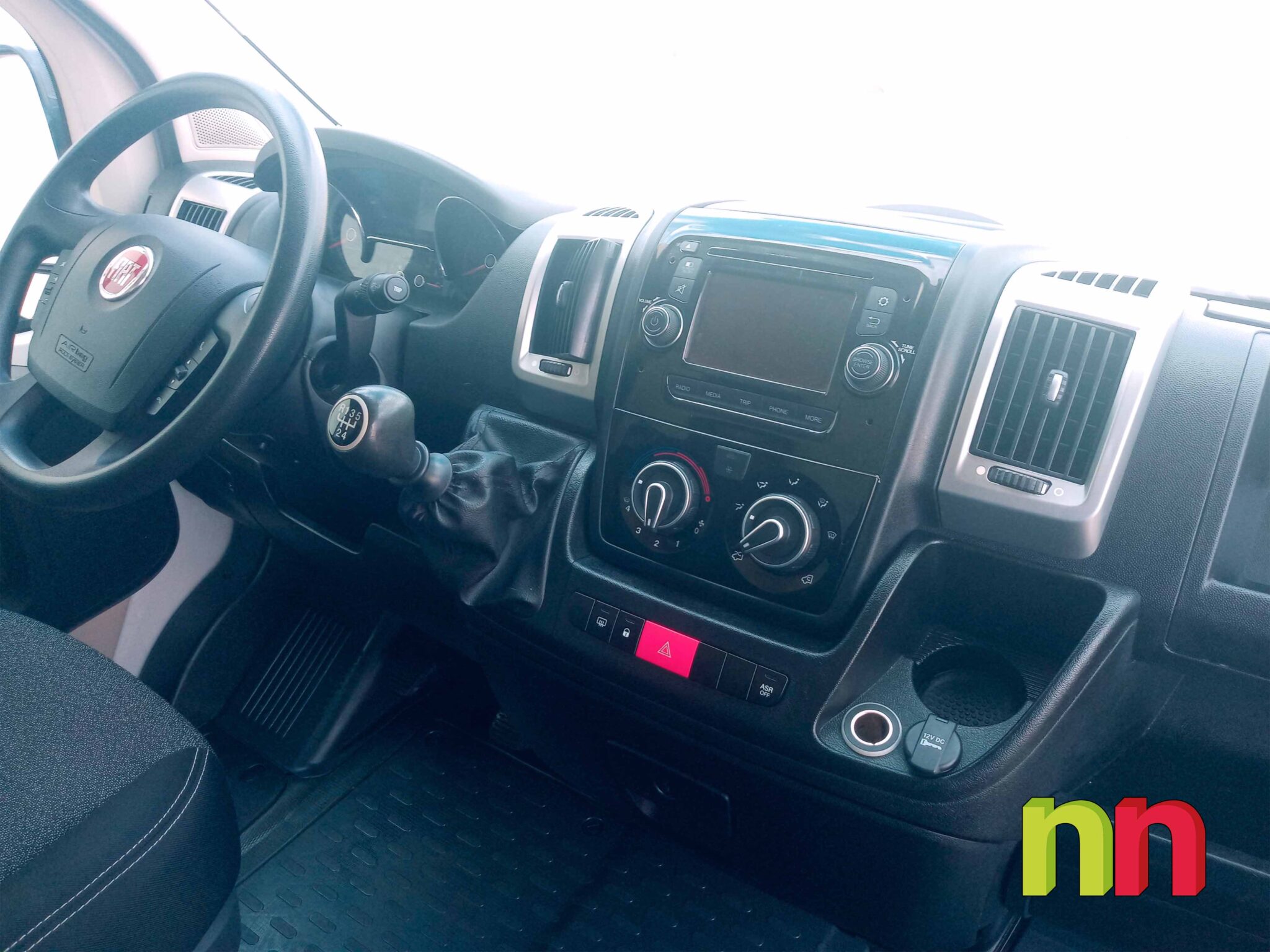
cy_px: 476
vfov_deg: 56.8
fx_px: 881
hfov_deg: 71.6
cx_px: 635
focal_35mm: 24
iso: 80
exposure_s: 1/3200
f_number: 1.8
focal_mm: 6.86
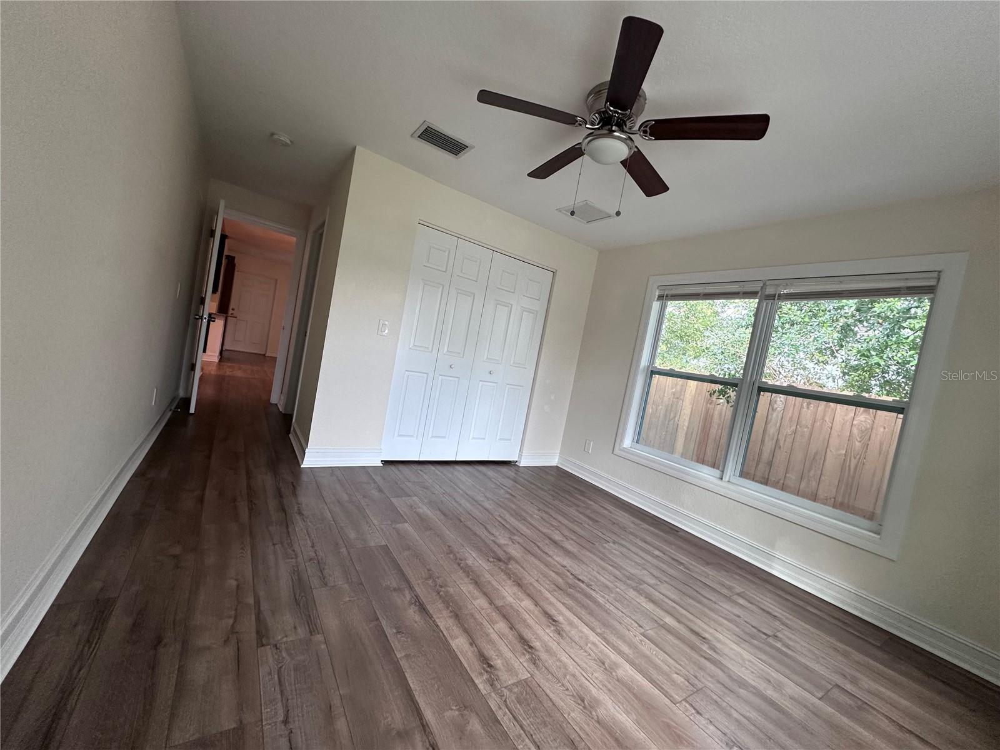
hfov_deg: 102.1
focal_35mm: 14
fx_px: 404
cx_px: 500
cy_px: 375
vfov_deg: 85.7
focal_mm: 2.22
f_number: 2.2
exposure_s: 1/120
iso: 200
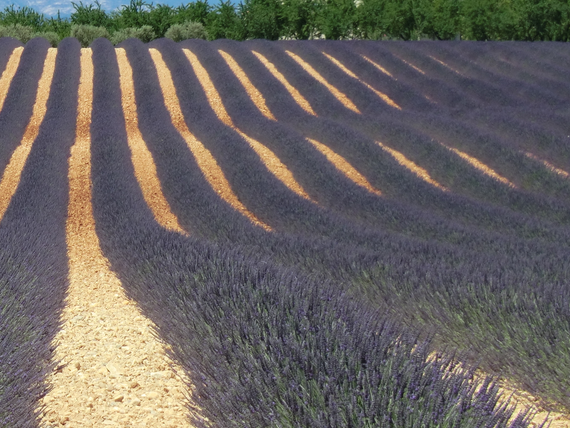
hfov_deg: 6.8
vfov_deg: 5.1
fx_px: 4791
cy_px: 71
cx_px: 65
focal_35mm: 291
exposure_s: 1/640
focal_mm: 25.9
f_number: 4.6
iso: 80
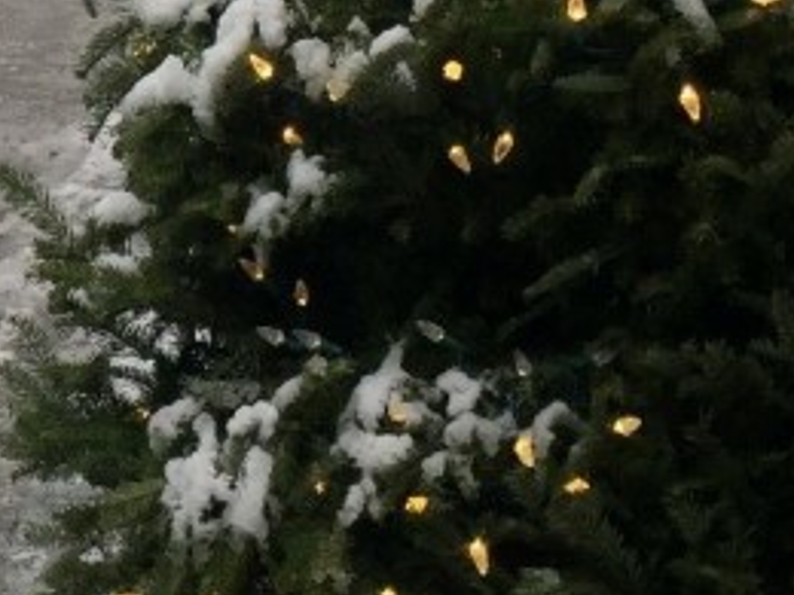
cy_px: -198
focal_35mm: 114
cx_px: -305
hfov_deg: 16.1
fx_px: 2615
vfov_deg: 12.5
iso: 32
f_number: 2.2
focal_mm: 4.15
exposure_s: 1/273
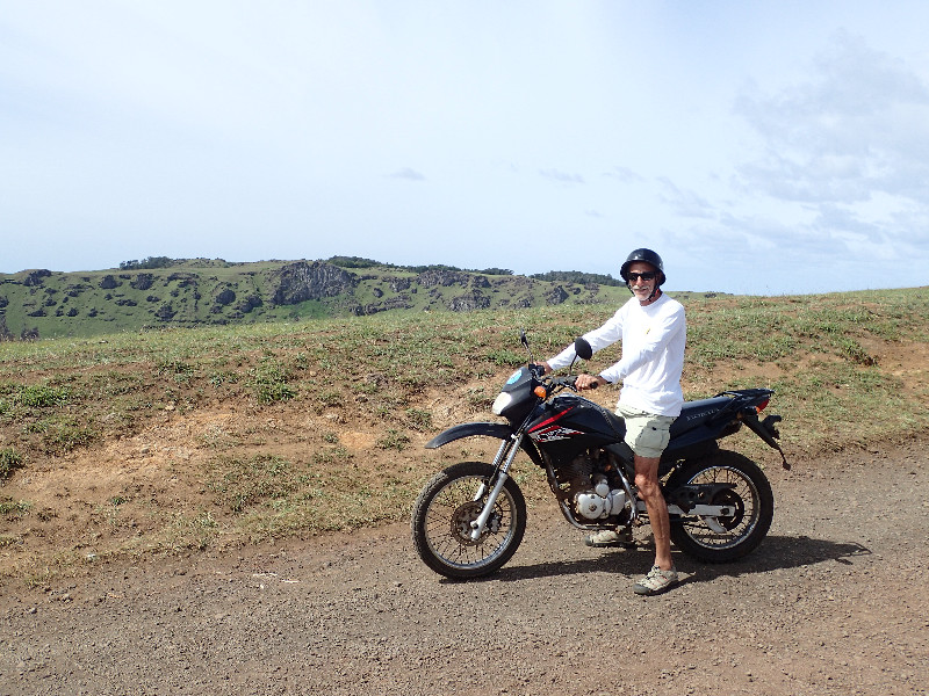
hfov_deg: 49.0
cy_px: 348
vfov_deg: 37.7
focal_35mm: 38
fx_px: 1020
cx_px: 464
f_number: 10
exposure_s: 1/125
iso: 100
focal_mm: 6.86
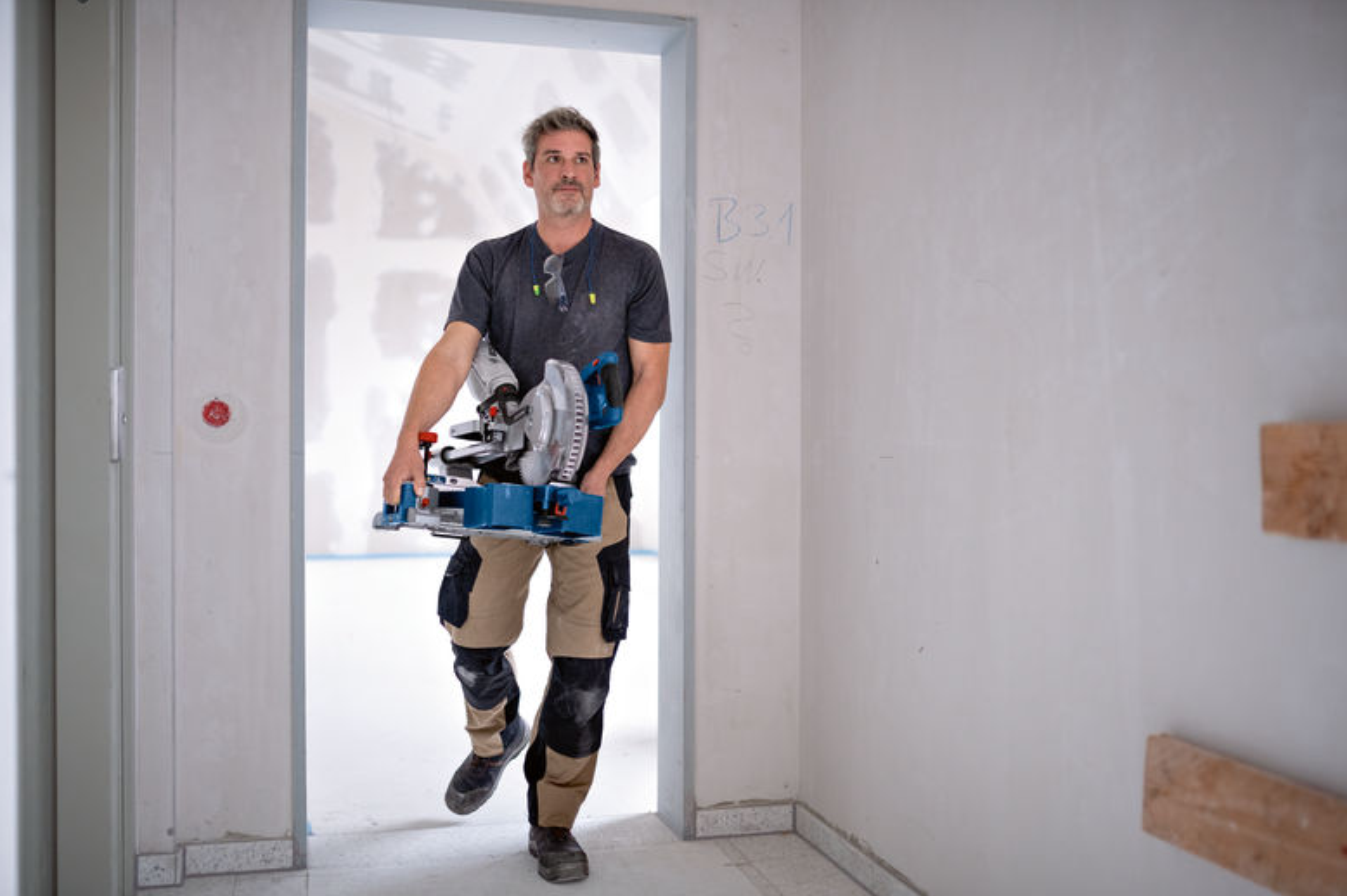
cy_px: 458
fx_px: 1346
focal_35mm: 36
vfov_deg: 36.8
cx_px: 658
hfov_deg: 53.1
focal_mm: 35
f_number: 1.6
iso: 800
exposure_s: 1/200
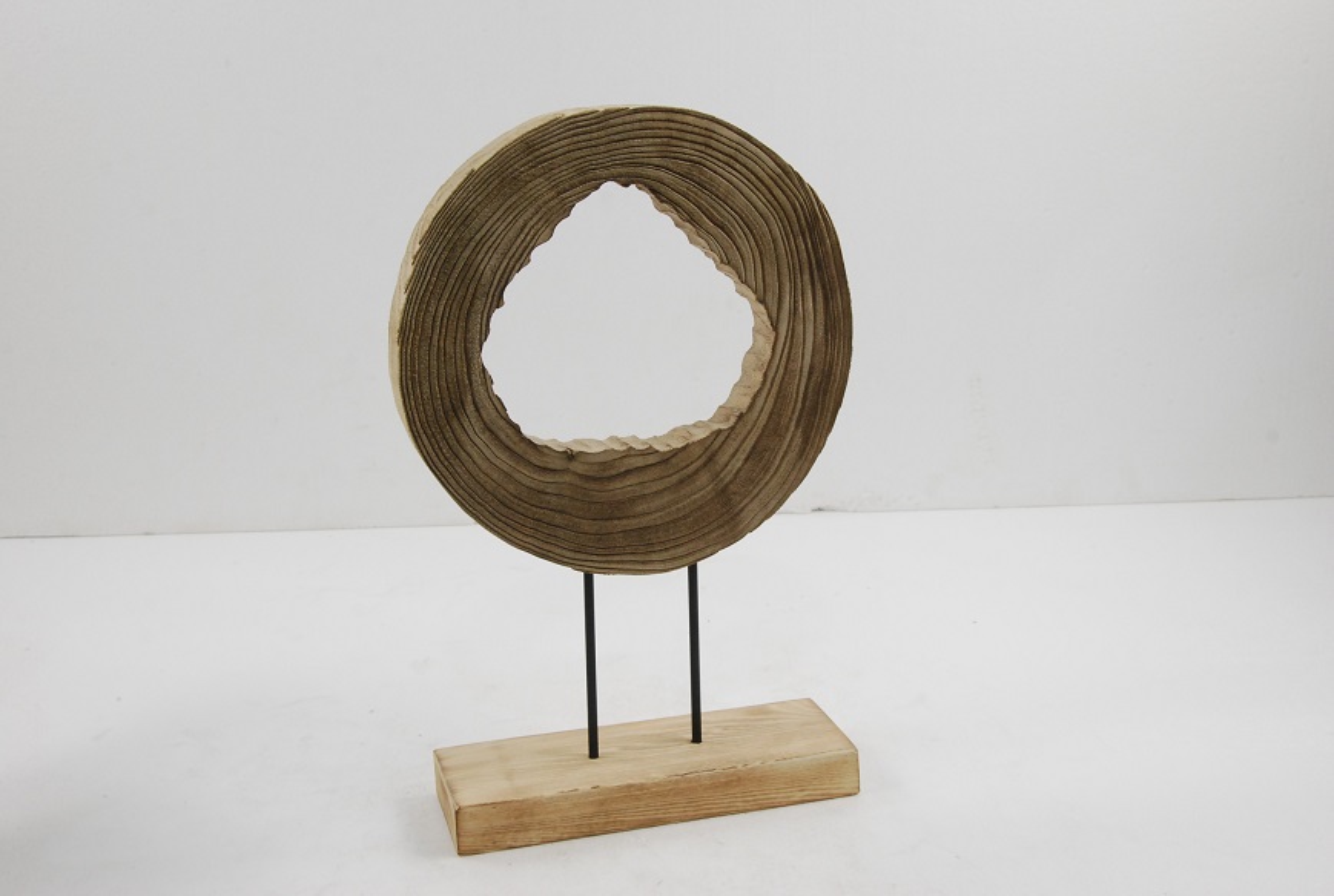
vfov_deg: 28.2
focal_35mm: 48
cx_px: 667
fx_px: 1783
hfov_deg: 41.0
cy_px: 448
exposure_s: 1/25
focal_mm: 32
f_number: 11
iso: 800
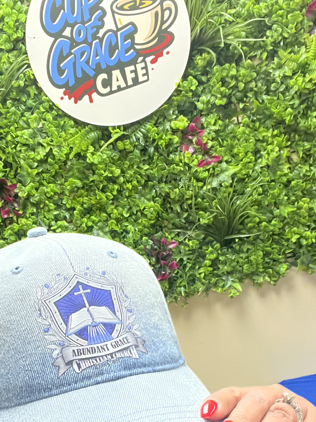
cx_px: 121
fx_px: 621
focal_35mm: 51
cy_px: 303
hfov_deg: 28.5
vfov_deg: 36.8
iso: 250
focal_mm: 2.71
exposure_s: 1/60
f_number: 2.2
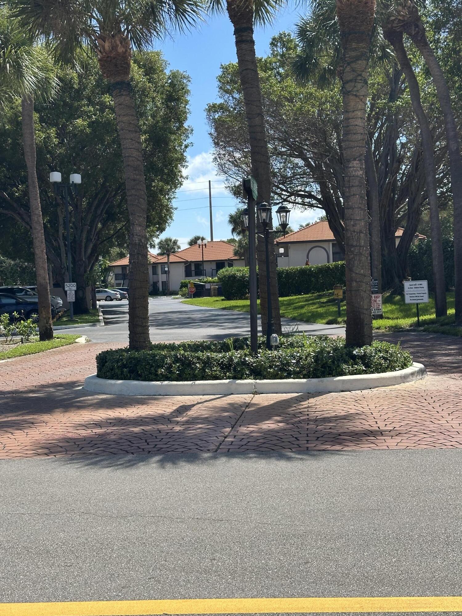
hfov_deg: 30.3
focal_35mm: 48
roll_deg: +1.5
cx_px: 231
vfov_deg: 39.7
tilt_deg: -1.2
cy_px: 308
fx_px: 854
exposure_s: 1/3597
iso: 64
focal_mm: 6.86
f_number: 1.78
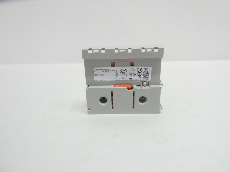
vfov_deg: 56.8
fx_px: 159
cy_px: 86
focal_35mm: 24
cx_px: 115
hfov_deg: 71.6
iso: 250
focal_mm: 4.3
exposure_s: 1/60
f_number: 3.3
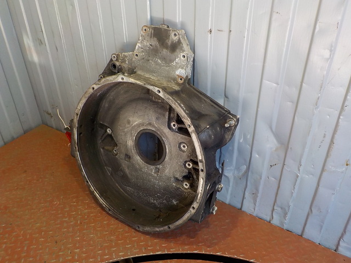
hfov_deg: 60.0
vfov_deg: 46.8
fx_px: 304
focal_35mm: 30
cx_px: 176
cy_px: 132
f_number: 3.3
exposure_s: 1/30
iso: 180
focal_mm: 4.1
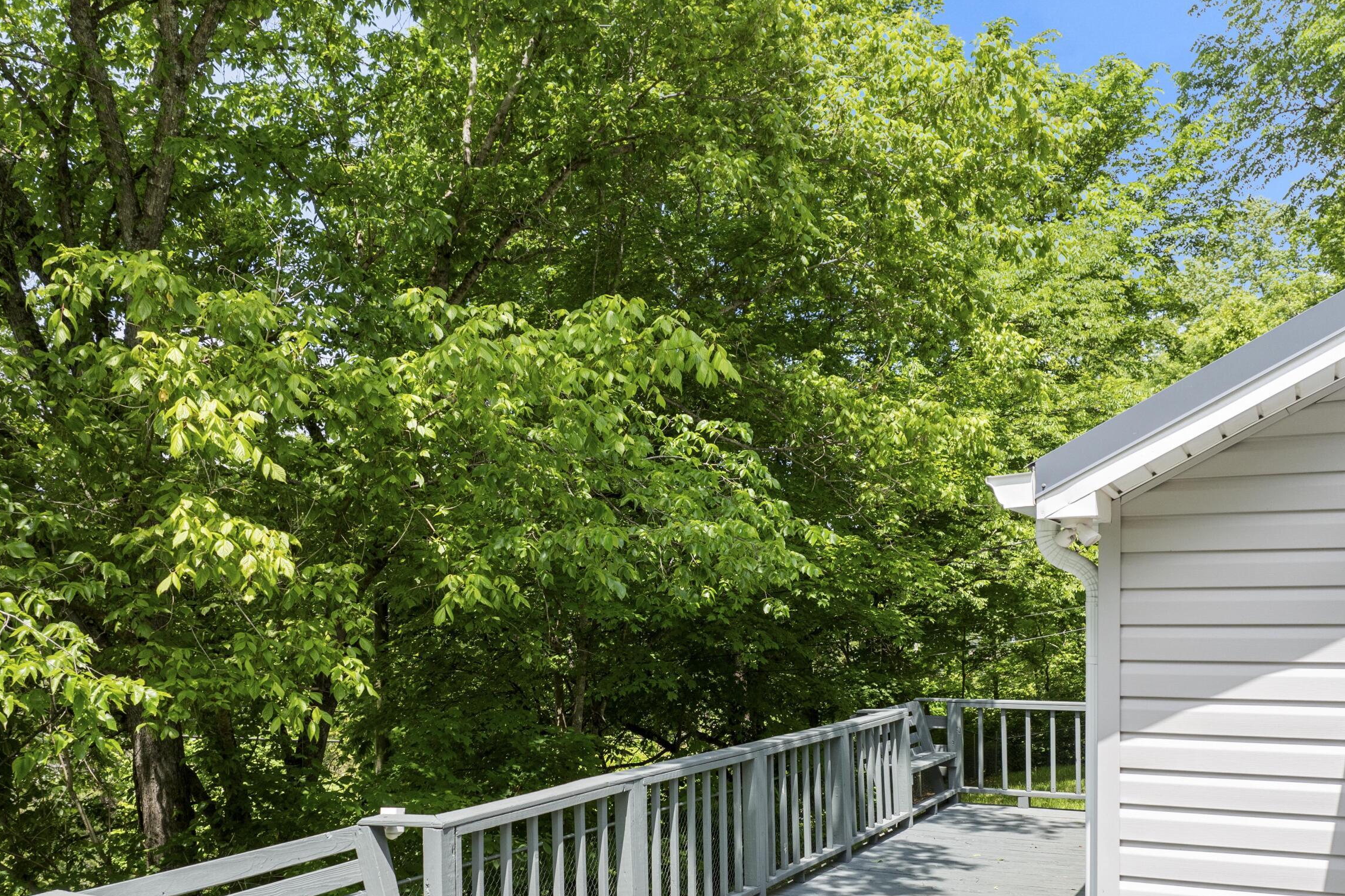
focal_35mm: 33
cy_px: 616
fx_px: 1233
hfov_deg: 57.2
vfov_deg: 39.4
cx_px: 650
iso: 170
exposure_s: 1/120
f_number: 2.8
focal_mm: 12.29
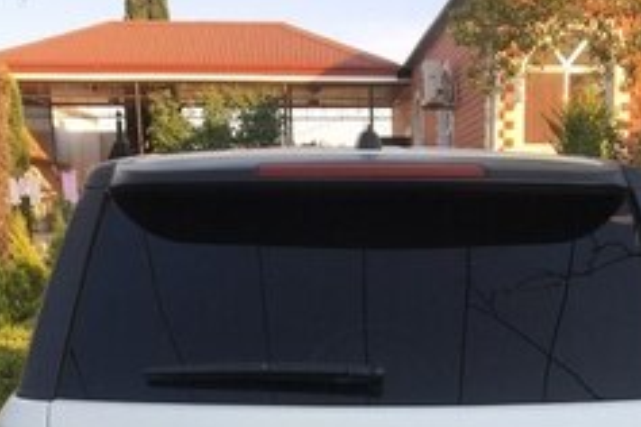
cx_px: 395
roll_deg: +0.3
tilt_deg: -14.8
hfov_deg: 31.8
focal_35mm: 63
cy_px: 527
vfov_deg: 20.1
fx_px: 1122
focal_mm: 4.15
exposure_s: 1/371
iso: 25
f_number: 2.2
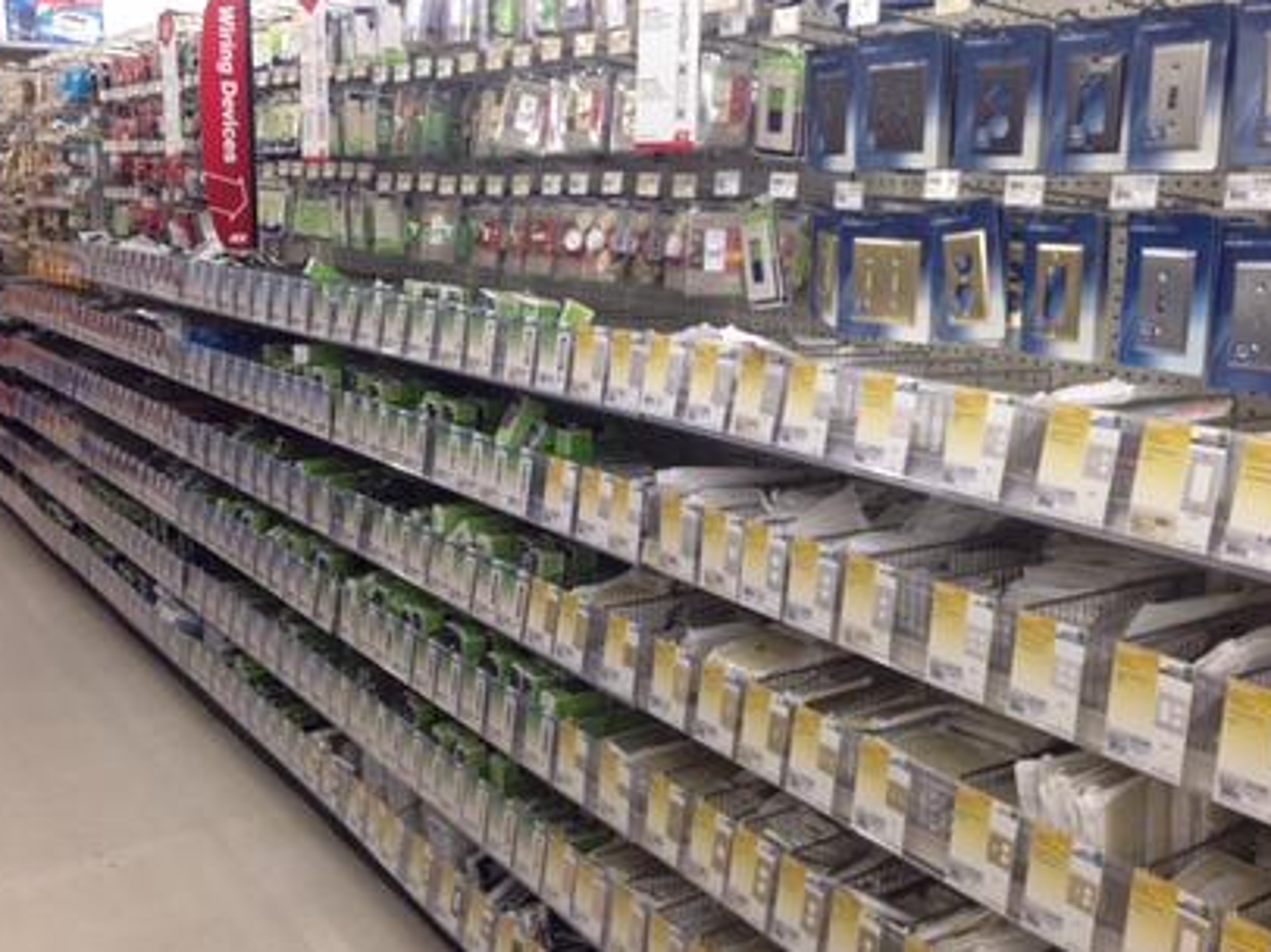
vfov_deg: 37.6
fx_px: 1394
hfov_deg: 49.0
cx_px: 684
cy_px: 413
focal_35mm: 38
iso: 50
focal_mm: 4.12
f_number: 2.4
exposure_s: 1/20
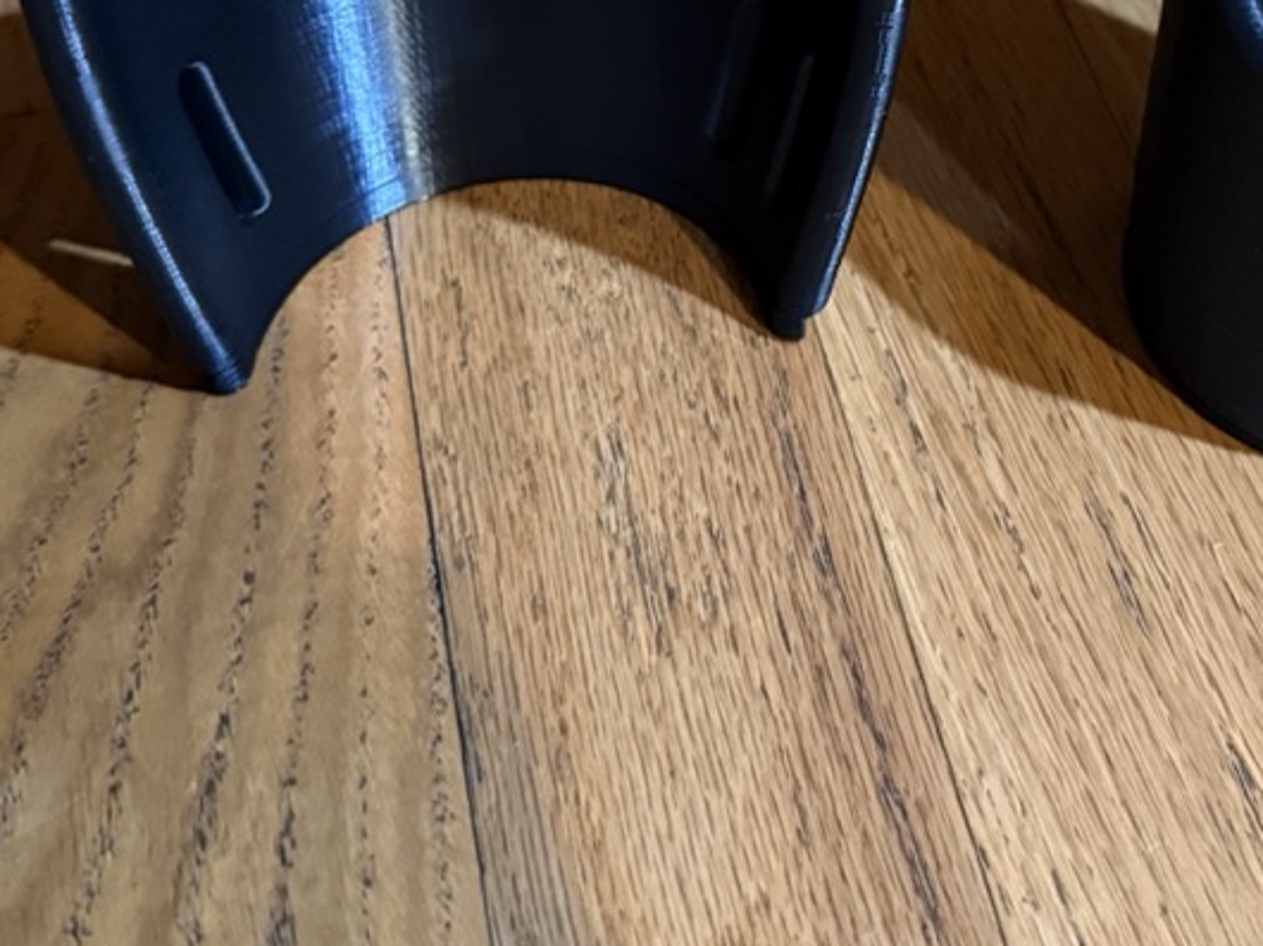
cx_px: 946
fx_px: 2115
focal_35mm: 58
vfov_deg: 23.8
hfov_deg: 32.6
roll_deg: -7.1
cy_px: -64
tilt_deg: -41.7
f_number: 1.78
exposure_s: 1/30
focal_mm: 6.76
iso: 1000
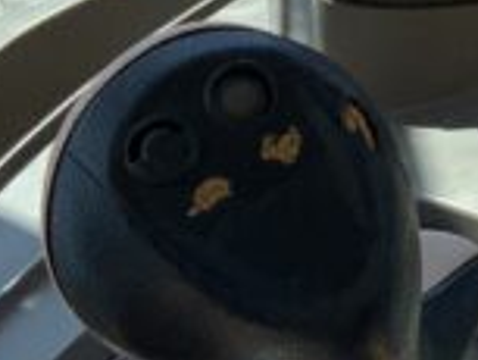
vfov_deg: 7.6
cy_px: -88
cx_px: 1078
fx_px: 2681
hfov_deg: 9.3
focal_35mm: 194
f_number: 1.8
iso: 16
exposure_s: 1/728
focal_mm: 3
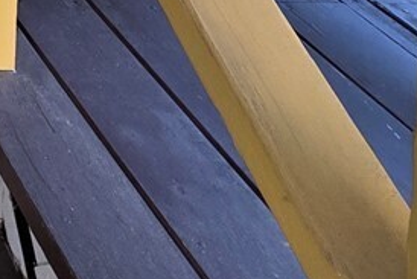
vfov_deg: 12.0
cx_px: -394
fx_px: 916
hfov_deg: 18.2
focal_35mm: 79
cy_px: -480
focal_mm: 2.2
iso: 80
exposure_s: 1/120
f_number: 1.9
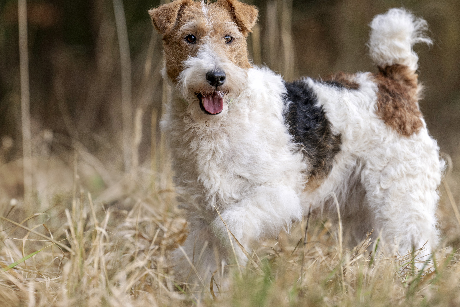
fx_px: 3207
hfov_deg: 8.2
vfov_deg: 5.5
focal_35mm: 251
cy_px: 141
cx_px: 288
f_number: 4
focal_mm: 180
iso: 500
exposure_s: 1/400
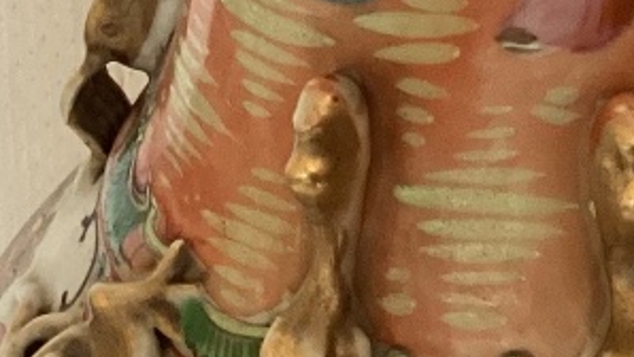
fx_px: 2288
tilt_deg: -16.9
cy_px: -423
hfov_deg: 15.3
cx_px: 706
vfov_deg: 8.4
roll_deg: -2.6
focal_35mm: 136
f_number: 2.4
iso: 200
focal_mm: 3.3
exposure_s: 1/60
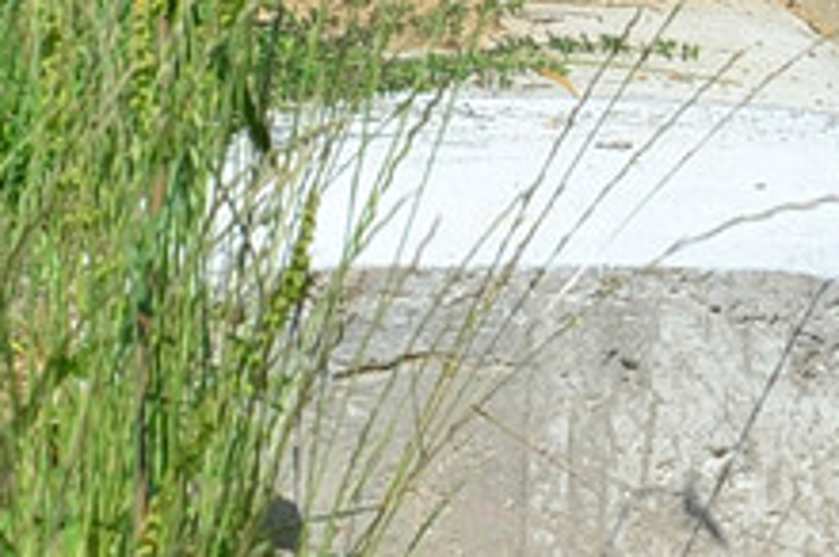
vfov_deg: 3.3
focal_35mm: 410
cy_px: -469
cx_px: 862
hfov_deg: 5.0
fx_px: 9541
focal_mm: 50
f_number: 7.1
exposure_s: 1/100
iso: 100
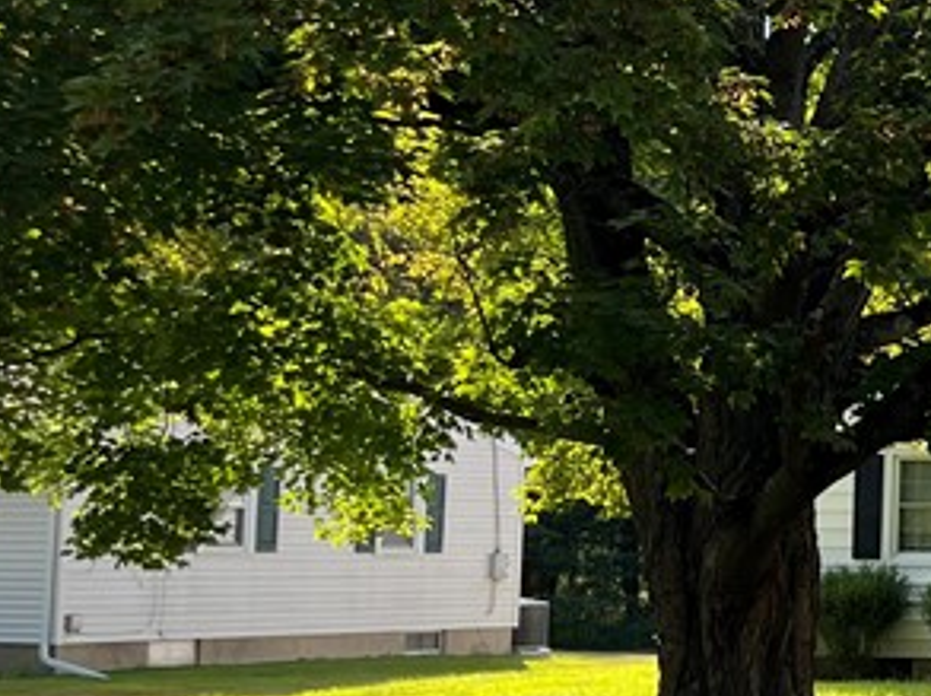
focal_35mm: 91
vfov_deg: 16.2
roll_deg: +0.1
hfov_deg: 18.2
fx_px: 2444
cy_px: 315
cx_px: 1535
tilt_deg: +4.5
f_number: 1.6
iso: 50
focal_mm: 5.1
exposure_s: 1/684
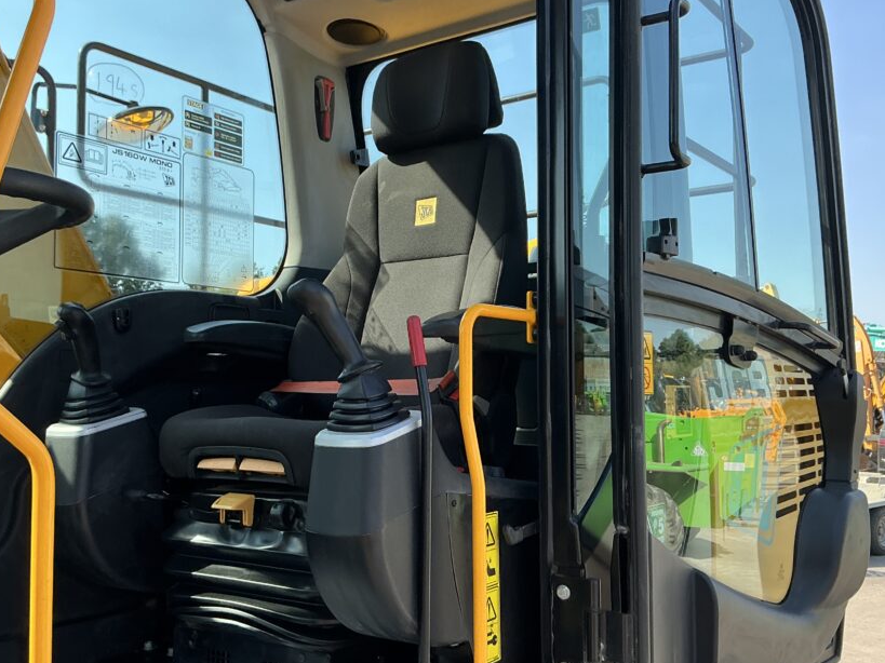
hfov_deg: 52.6
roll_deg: -0.4
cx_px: 405
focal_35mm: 35
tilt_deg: +4.1
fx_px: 895
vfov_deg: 40.7
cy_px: 342
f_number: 1.8
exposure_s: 1/545
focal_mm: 3
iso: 25
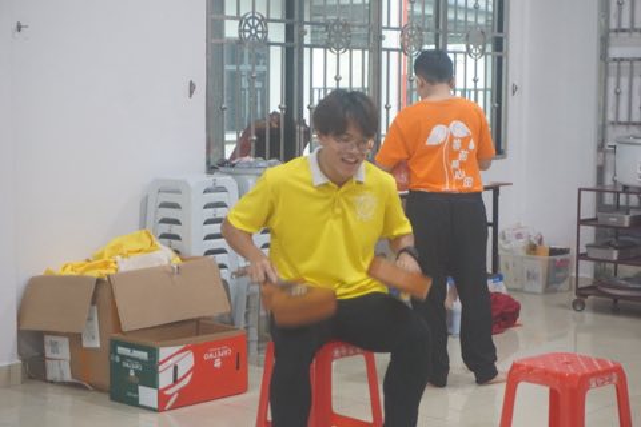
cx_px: 320
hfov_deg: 27.0
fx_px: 1335
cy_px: 214
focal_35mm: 75
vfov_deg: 18.2
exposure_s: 1/80
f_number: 5.6
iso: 3200
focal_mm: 50
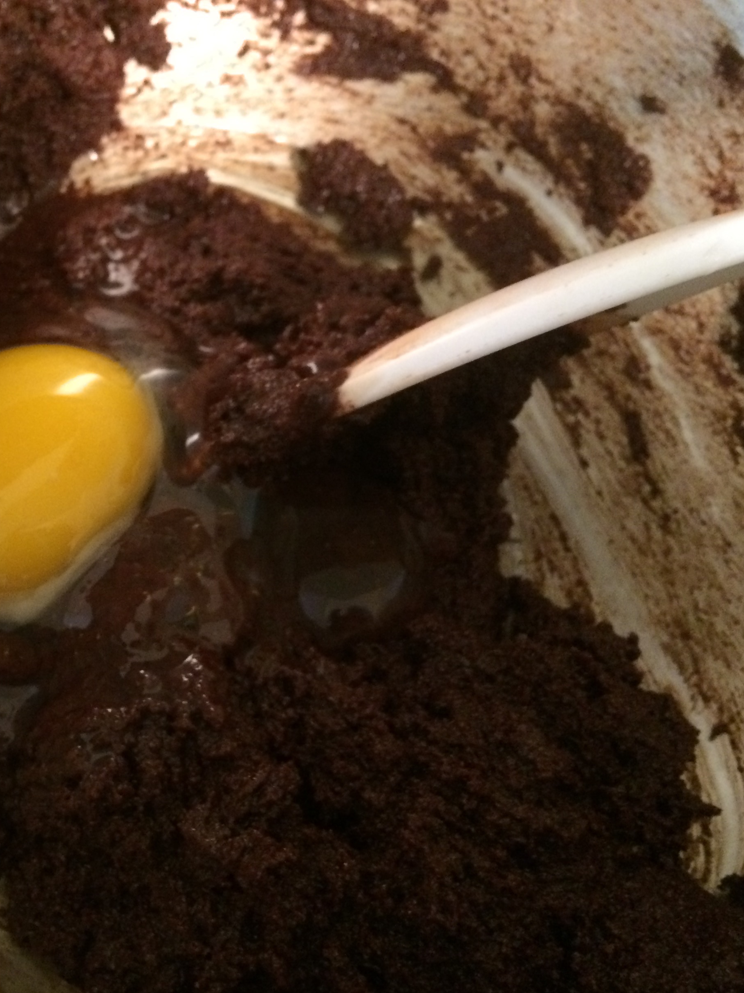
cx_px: 151
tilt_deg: -66.4
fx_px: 1118
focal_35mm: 39
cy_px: 499
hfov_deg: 35.6
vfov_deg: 47.9
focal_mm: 4.15
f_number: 2.2
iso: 500
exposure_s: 1/15
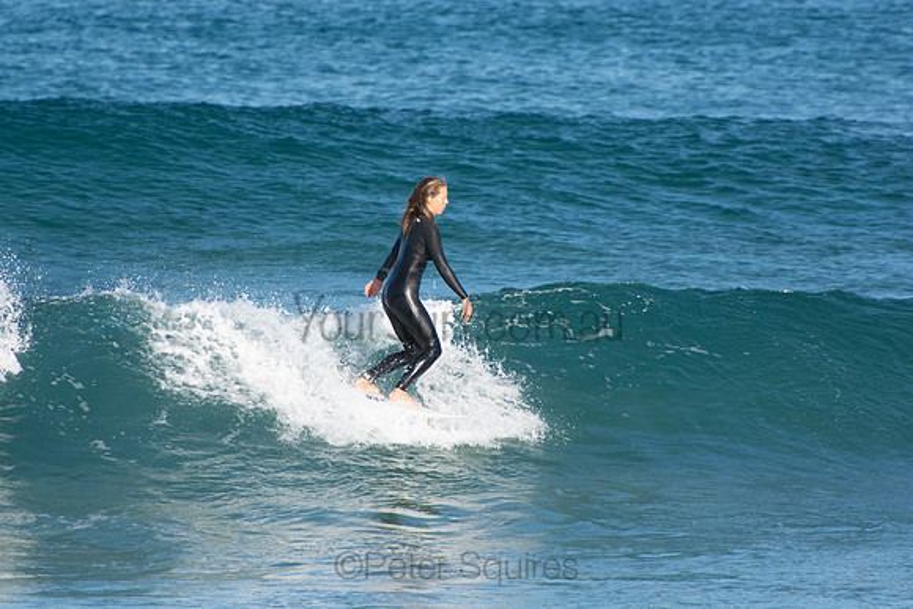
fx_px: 15220
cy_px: 304
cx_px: 456
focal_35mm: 600
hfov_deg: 3.4
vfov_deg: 2.3
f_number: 5.6
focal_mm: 400
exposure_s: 1/1250
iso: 360
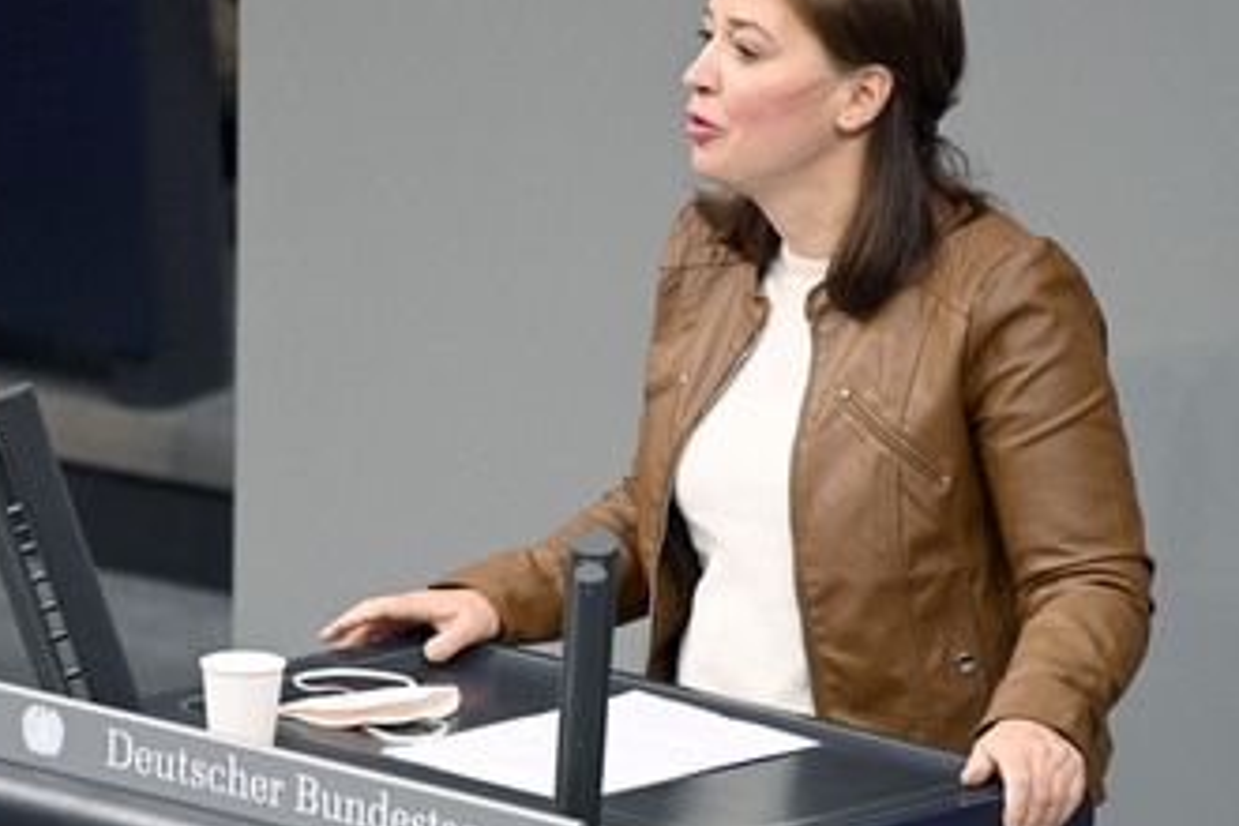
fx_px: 19754
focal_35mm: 574
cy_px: 379
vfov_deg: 2.4
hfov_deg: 3.6
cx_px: 674
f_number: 5.6
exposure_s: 1/250
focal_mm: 420
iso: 8000
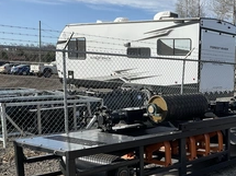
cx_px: 201
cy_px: 134
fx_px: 368
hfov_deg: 34.1
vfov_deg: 26.6
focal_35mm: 54
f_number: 1.8
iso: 25
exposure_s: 1/1311
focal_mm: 3
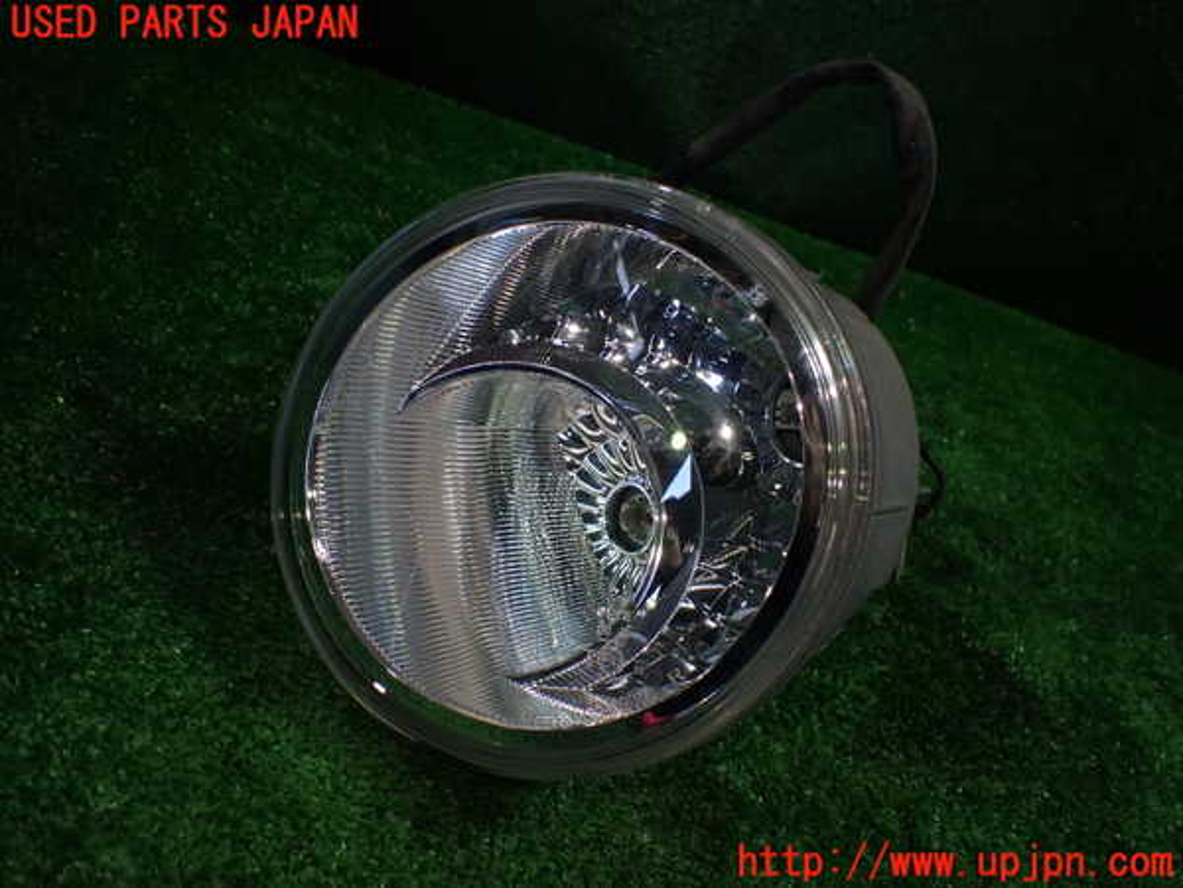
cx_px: 592
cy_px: 444
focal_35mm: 30
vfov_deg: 46.8
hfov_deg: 60.0
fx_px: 1025
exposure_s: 1/125
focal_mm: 5.4
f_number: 2.3
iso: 250
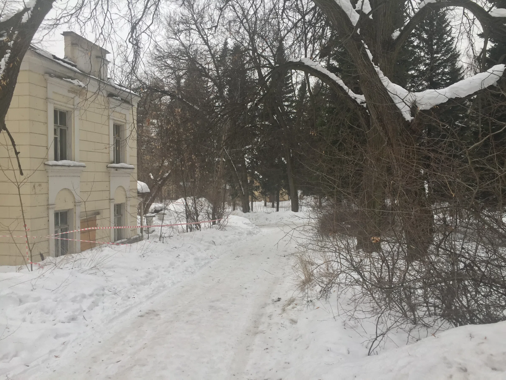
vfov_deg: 48.2
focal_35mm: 29
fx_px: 424
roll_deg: -1.9
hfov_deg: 61.7
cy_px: 190
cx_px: 253
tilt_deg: -2.4
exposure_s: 1/347
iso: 32
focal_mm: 4.15
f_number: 2.2
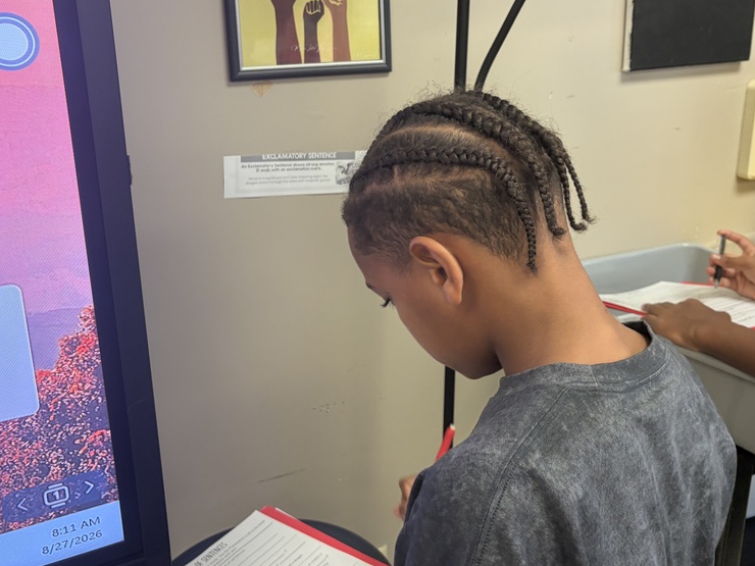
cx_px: 432
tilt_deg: -16.5
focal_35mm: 36
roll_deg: +0.5
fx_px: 785
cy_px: 239
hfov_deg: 51.2
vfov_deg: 39.6
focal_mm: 5.96
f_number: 1.6
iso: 160
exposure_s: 1/60
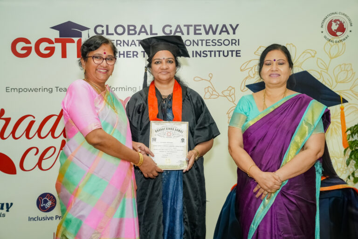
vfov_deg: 23.8
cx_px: 179
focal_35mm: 57
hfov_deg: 35.1
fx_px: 567
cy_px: 120
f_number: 5.6
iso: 1000
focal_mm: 57
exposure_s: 1/125
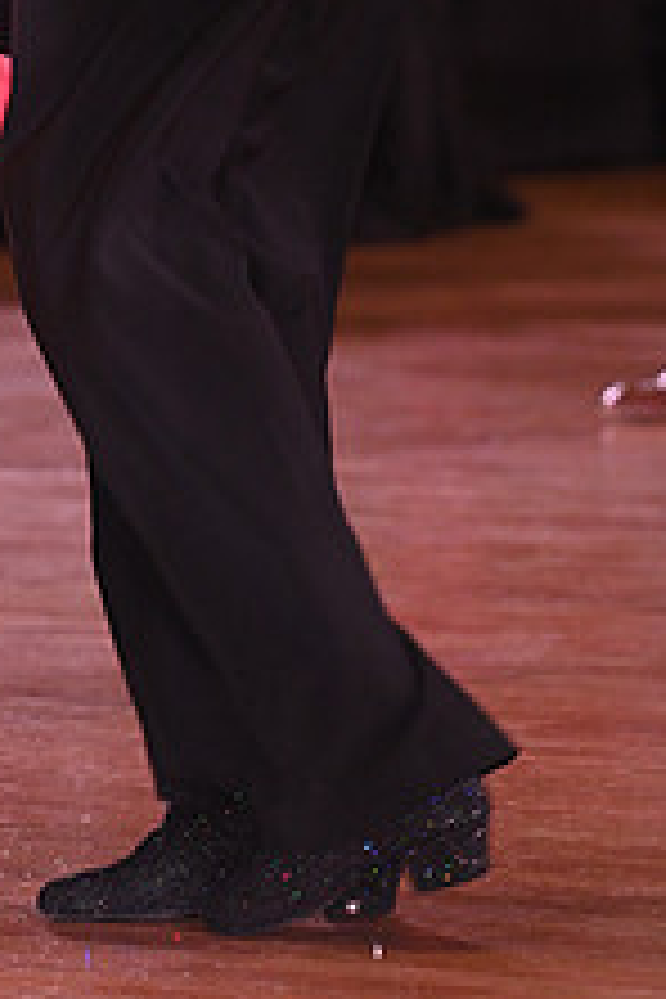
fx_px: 13069
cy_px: -220
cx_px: -97
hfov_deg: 2.9
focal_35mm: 471
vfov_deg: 4.4
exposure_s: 1/200
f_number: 5.6
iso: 2000
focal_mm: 180
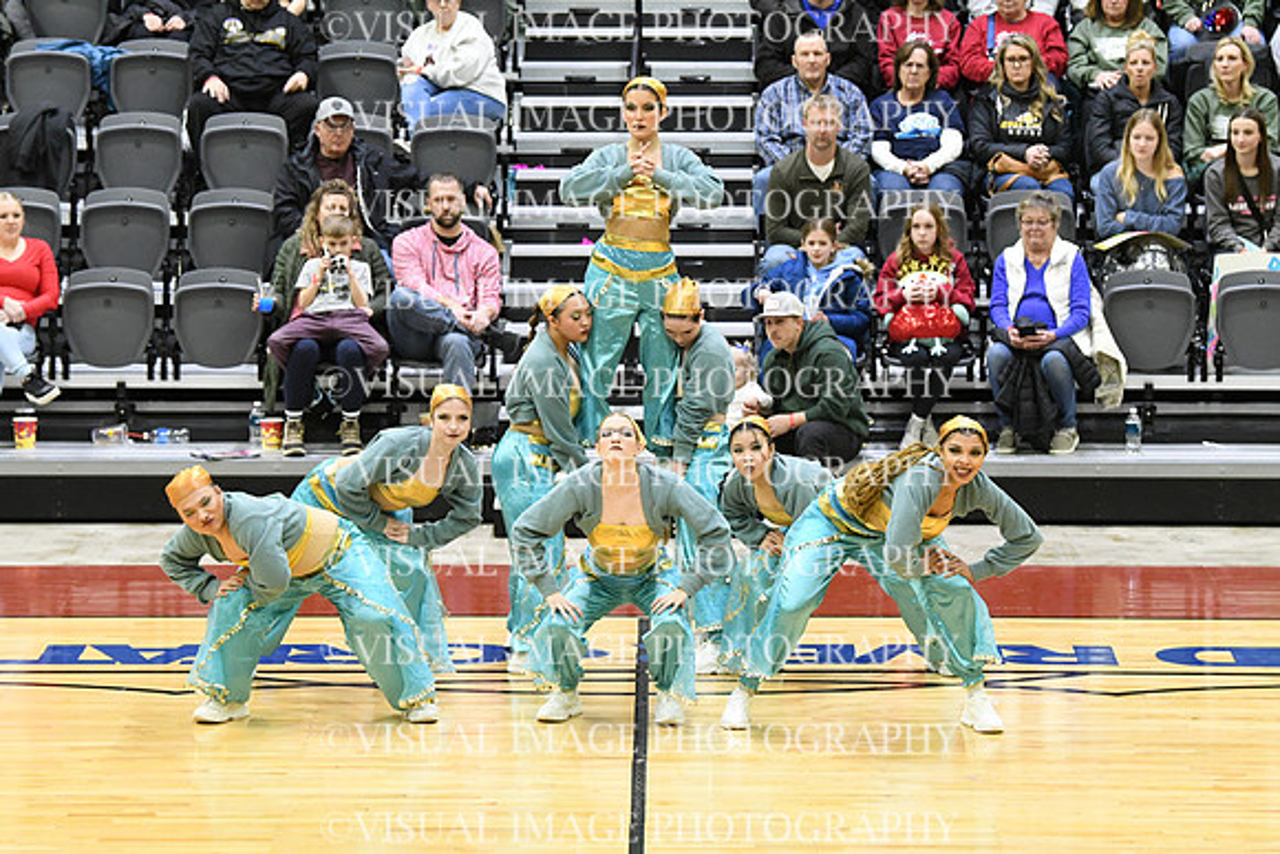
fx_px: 5974
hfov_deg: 12.2
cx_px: 640
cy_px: 427
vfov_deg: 8.2
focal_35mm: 168
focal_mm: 112
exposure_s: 1/250
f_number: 4
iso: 5000
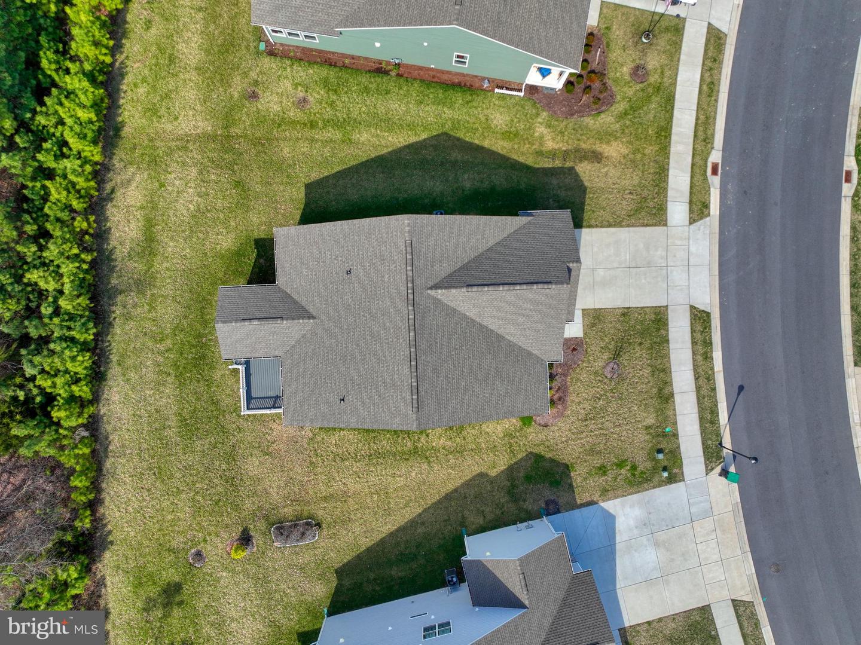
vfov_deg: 56.8
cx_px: 430
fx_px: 597
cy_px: 322
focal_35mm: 24
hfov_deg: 71.6
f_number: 2.8
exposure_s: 1/60
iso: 120
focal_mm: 12.29
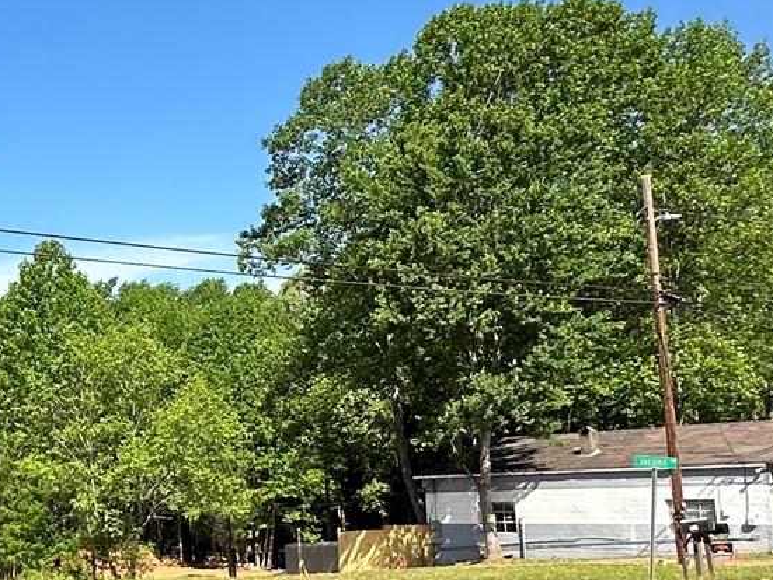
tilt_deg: +3.8
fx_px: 1162
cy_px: 401
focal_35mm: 52
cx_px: -171
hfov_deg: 30.7
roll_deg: +1.6
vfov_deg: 27.8
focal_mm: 2.22
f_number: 2.2
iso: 50
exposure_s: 1/1401
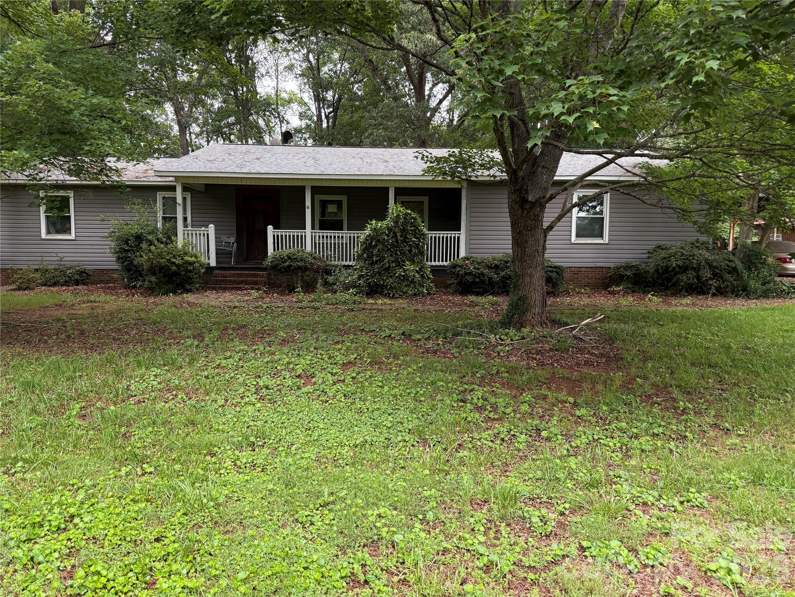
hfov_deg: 71.6
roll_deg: -0.2
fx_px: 551
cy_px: 298
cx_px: 398
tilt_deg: -4.5
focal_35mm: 24
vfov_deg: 56.8
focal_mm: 6.76
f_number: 1.78
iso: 200
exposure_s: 1/152
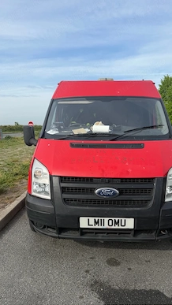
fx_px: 219
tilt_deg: -6.3
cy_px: 148
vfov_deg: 69.8
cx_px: 95
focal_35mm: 27
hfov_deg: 42.9
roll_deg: +1.6
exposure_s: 1/3584
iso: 80
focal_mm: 6.76
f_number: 1.78
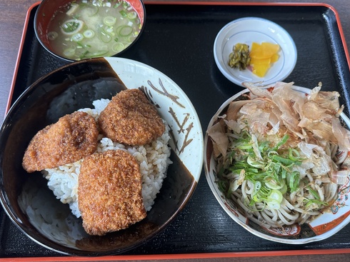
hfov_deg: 61.6
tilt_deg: -67.8
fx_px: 293
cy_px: 136
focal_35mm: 29
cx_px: 188
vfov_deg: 48.2
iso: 80
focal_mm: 6.86
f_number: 1.78
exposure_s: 1/344
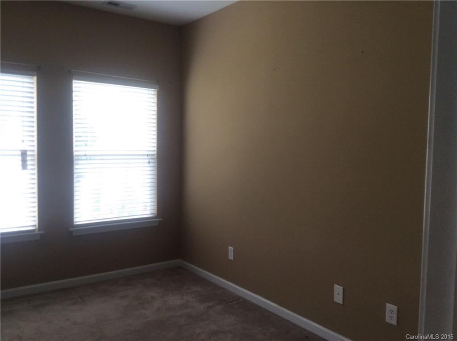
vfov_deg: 42.8
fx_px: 435
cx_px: 228
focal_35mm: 33
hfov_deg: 55.4
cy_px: 170
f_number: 2.4
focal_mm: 3.3
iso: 40
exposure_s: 1/60
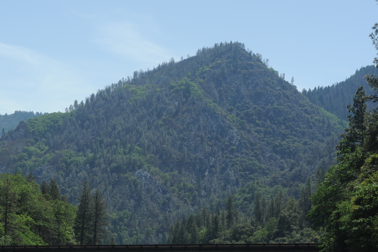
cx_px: 134
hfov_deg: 20.8
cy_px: 160
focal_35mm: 98
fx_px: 1028
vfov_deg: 13.9
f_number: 11
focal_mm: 62
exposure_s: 1/400
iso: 200
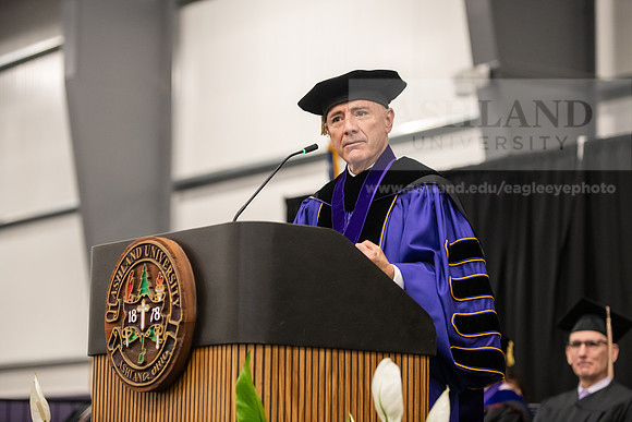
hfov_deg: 19.5
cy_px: 211
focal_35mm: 105
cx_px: 316
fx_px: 1844
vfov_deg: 13.0
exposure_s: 1/200
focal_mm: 105
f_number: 3.2
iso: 3200
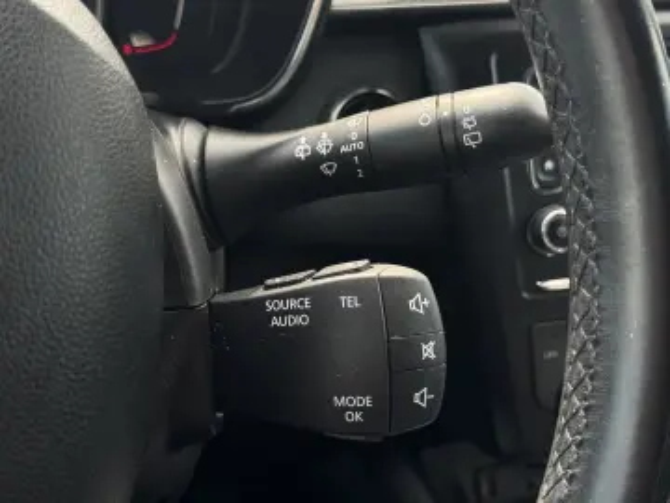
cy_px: 252
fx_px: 929
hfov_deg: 39.7
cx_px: 335
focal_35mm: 48
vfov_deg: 30.3
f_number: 1.78
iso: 64
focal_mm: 6.76
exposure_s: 1/172
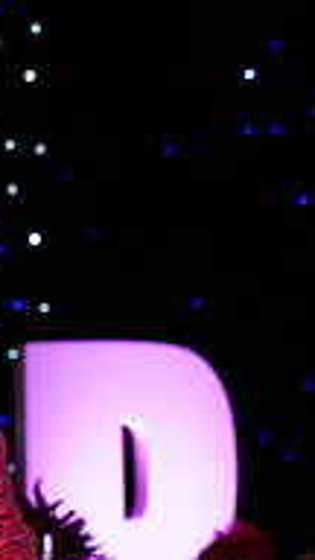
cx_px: -388
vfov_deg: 6.5
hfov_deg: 3.6
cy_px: 442
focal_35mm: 332
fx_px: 4930
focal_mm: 105
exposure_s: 1/250
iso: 1600
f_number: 4
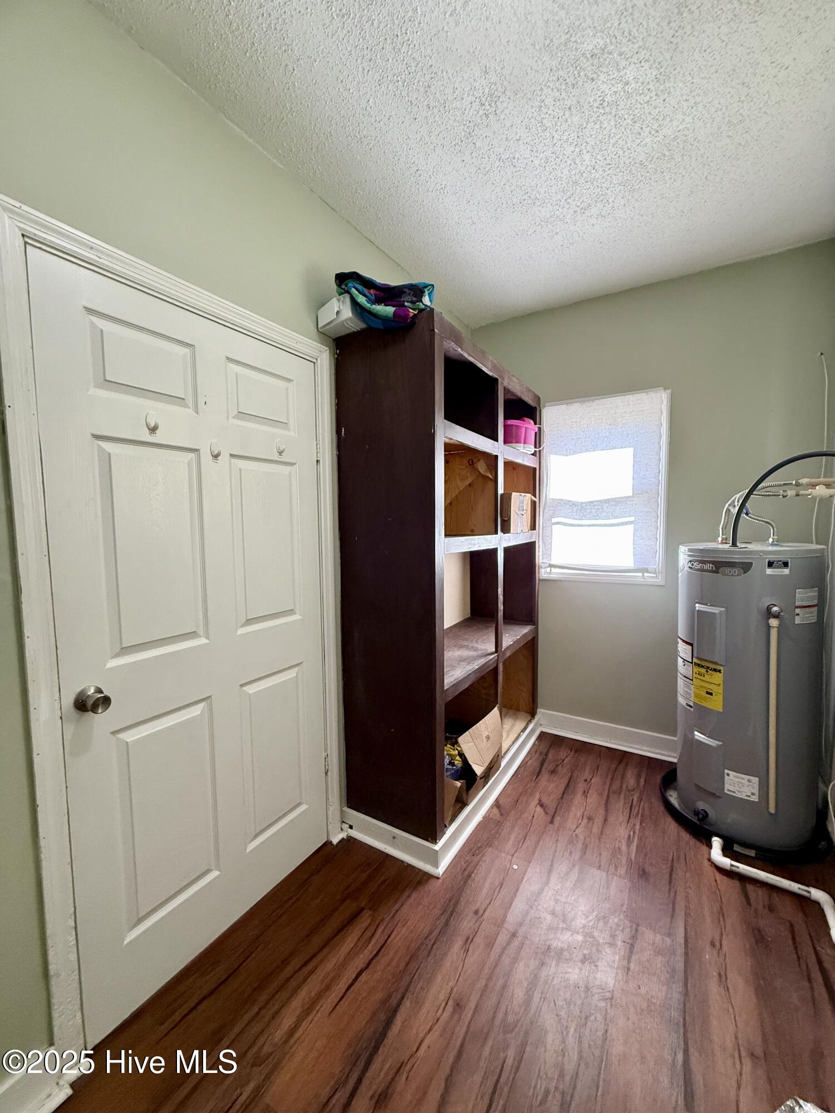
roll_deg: +0.1
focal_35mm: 14
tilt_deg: -3.9
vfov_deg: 102.1
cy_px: 556
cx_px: 418
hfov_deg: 85.7
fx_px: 450
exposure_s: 1/60
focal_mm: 2.22
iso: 500
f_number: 2.2
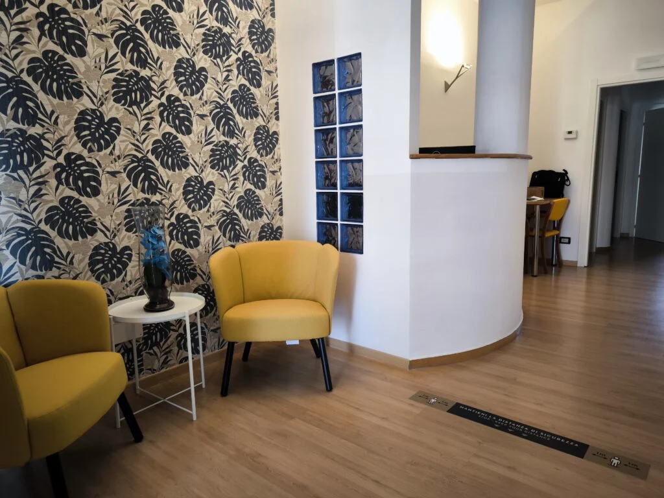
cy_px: 249
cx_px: 332
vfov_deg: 56.8
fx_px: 460
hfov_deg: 71.6
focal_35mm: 24
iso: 125
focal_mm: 6.92
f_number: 1.9
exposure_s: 1/50
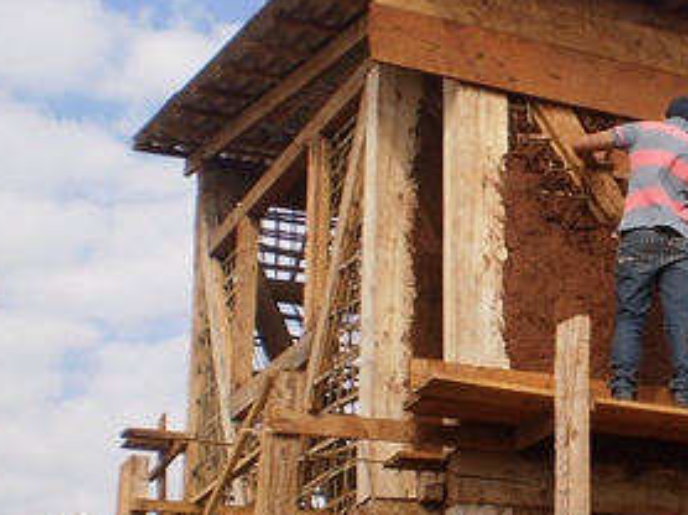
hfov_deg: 22.1
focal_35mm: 83
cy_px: 394
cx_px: 777
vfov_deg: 17.6
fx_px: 1648
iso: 64
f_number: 4.6
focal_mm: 6.3
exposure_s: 1/500
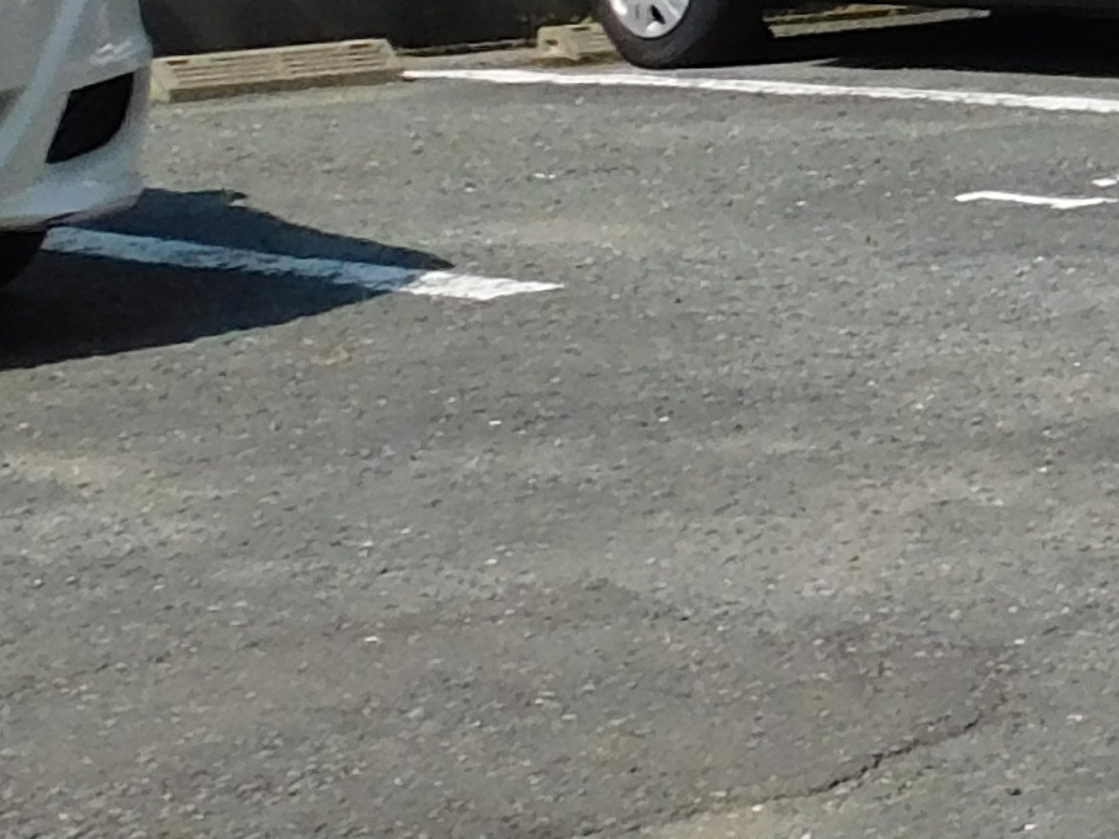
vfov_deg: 10.4
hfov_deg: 11.8
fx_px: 4461
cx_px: 2655
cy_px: -385
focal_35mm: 138
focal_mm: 4
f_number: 6
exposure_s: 1/500
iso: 125
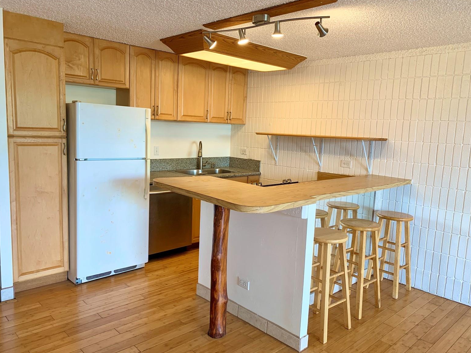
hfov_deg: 65.3
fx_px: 367
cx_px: 242
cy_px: 180
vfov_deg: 51.4
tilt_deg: -8.0
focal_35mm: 27
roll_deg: -3.0
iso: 50
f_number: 1.8
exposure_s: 1/60
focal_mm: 4.25
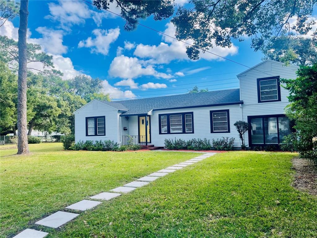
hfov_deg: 67.3
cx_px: 158
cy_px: 119
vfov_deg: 53.1
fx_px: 238
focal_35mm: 26
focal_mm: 5.1
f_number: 1.6
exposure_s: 1/1387
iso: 32
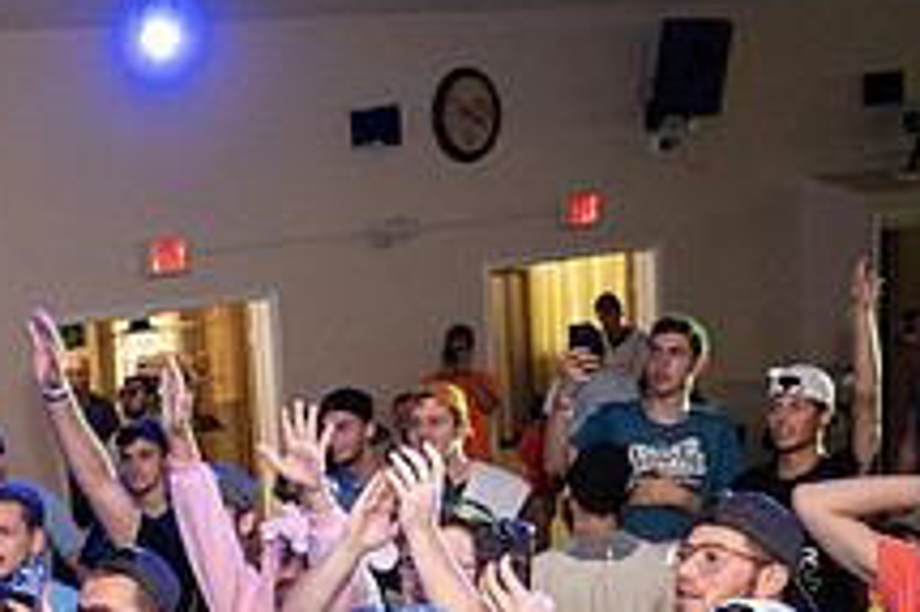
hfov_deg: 26.1
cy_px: 661
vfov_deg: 18.7
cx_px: -155
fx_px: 1787
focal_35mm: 70
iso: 2500
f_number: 5
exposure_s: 1/160
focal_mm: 24
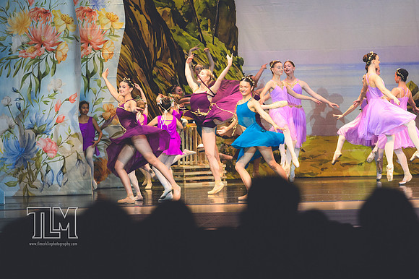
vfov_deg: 7.6
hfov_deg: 11.4
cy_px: 140
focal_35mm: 180
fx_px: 2094
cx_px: 210
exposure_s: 1/500
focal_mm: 120
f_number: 2.8
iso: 1800
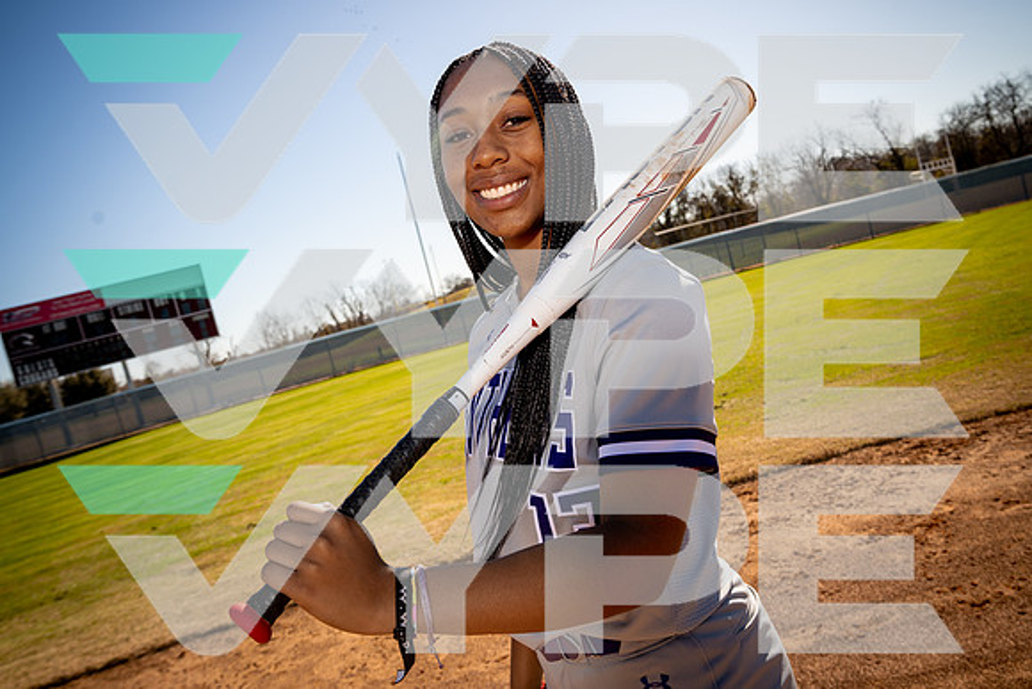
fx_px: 803
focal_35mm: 28
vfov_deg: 46.4
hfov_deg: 65.5
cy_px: 344
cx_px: 516
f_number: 7.1
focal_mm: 28
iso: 100
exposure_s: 1/250
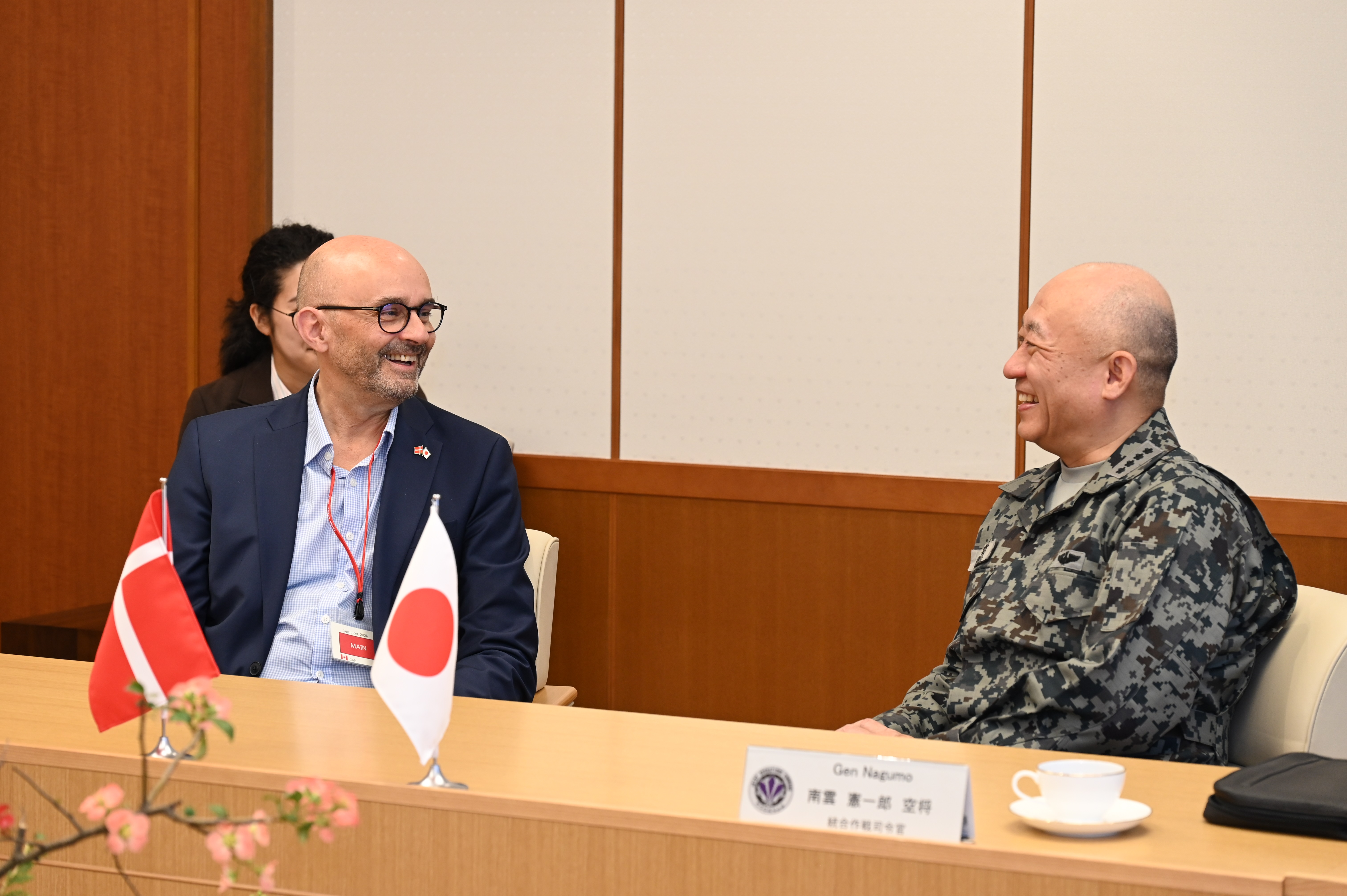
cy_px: 448
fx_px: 3664
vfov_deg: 13.9
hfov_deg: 20.8
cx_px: 674
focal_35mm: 98
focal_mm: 98
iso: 1250
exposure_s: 1/200
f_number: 5.6
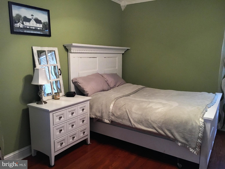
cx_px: 112
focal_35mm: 29
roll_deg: -0.3
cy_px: 84
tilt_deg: -10.9
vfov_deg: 48.2
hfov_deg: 61.7
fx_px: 188
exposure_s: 1/20
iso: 200
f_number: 2.2
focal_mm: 4.15
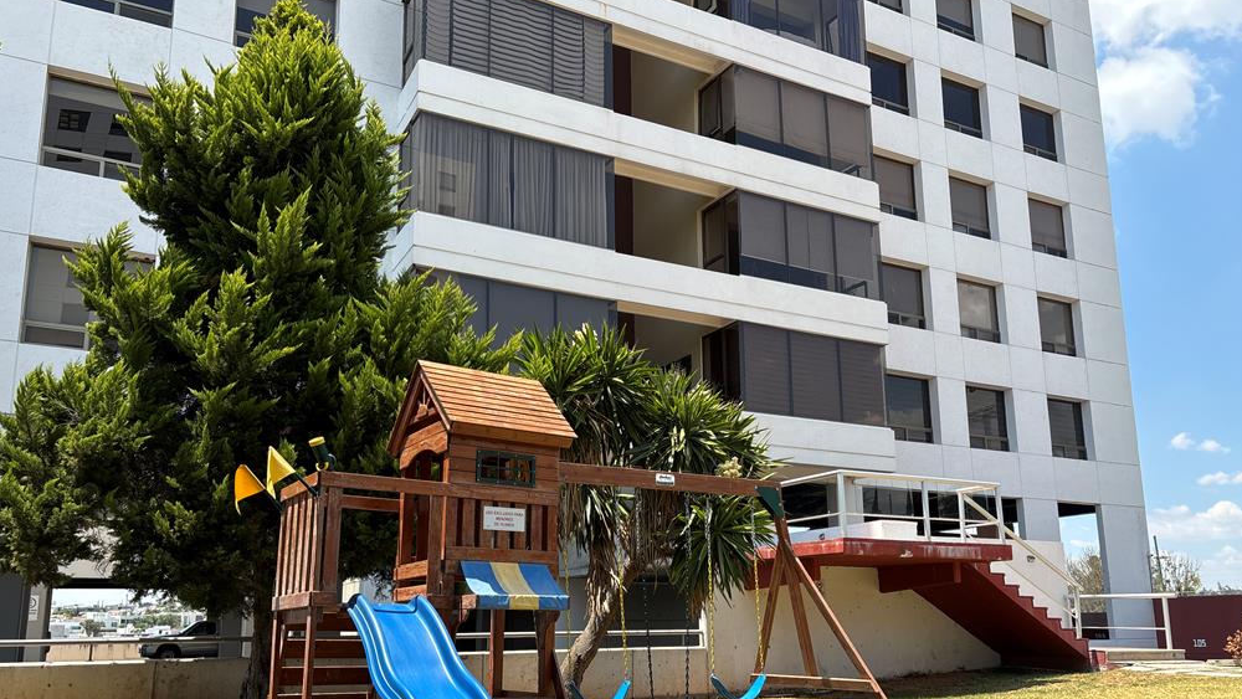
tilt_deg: +10.4
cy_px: 451
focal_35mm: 29
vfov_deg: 39.8
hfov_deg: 66.1
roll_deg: +0.6
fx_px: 955
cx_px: 615
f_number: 1.6
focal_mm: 5.96
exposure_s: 1/1522
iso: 50
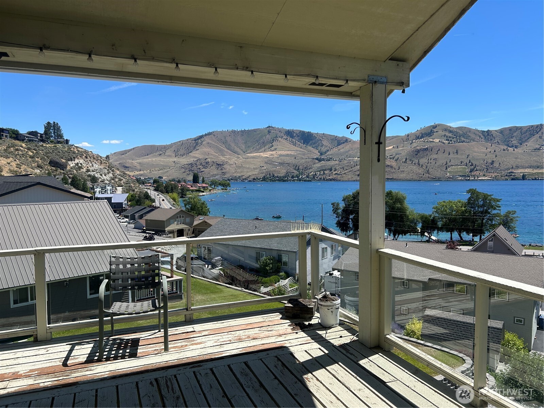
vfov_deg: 53.1
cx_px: 272
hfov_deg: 67.3
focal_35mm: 26
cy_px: 204
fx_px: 409
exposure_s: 1/4630
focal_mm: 5.7
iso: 50
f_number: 1.5
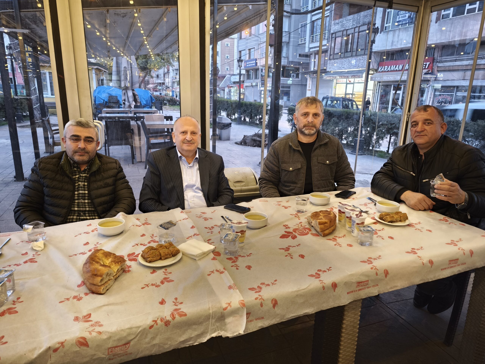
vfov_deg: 58.9
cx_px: 242
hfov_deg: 73.9
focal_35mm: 23
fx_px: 322
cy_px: 182
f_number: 1.6
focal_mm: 6.57
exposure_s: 1/25
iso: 2000
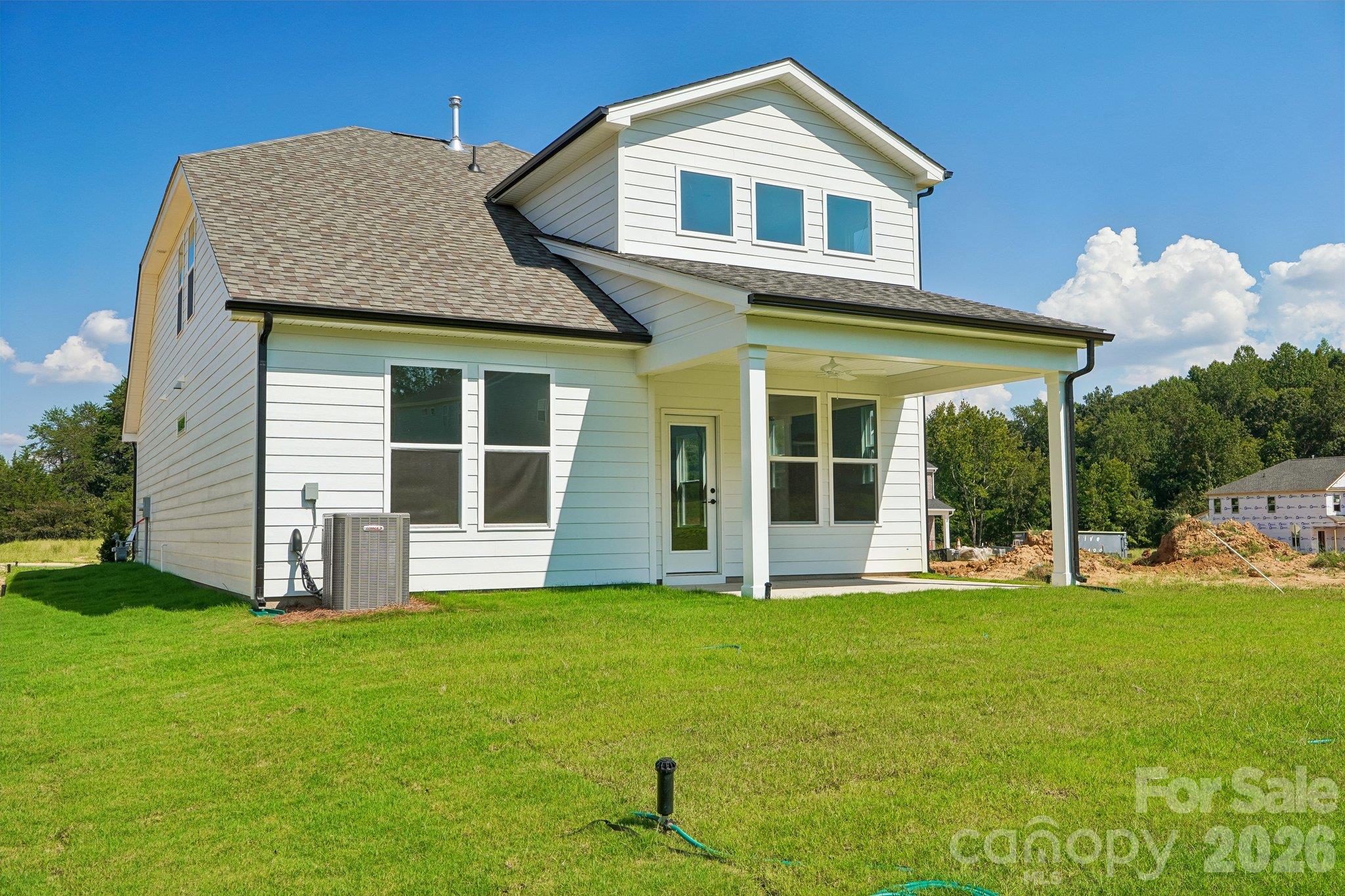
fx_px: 1121
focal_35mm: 30
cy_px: 448
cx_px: 672
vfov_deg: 43.6
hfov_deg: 61.9
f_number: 8
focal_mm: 20
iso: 100
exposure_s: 1/200
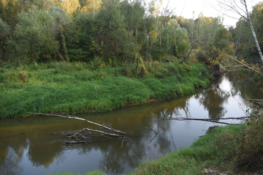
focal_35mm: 31
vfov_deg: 42.3
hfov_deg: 60.3
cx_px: 132
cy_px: 88
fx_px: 226
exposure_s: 1/125
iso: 160
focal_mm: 31
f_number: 3.2
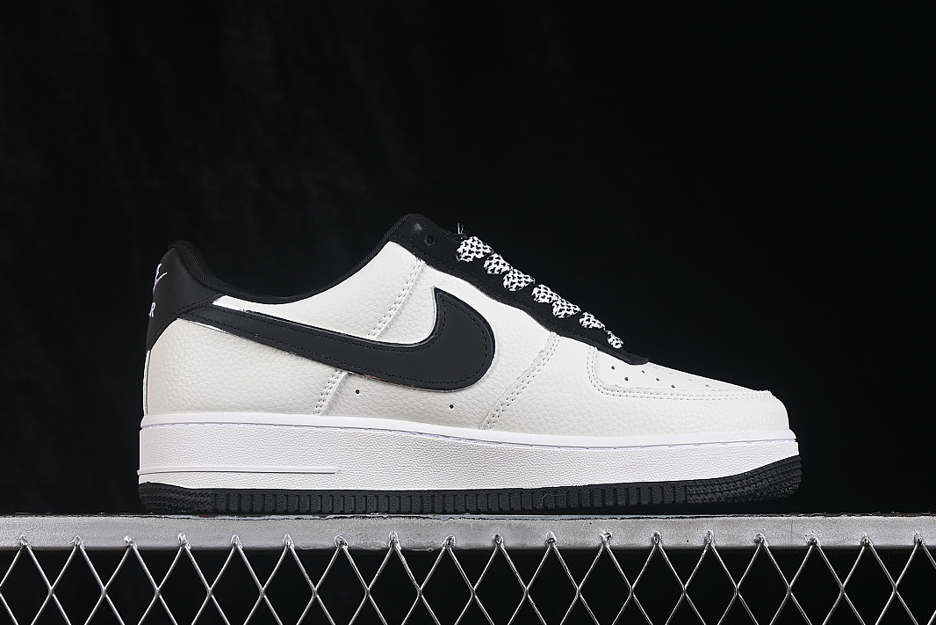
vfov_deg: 18.0
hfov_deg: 26.6
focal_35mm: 76
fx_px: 1976
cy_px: 314
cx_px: 463
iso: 160
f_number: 8
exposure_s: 1/80
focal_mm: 50
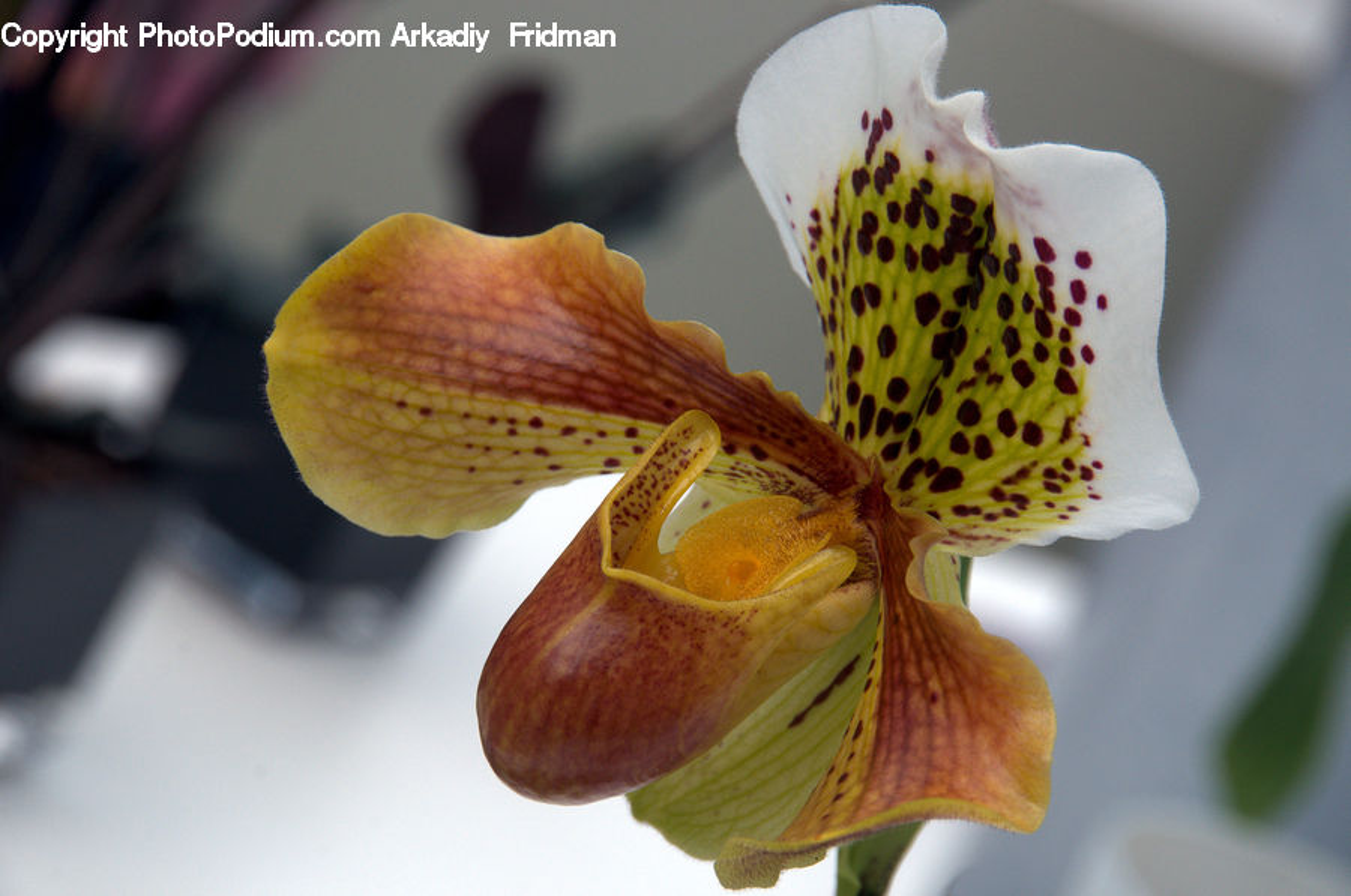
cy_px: 448
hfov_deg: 8.1
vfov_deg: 5.4
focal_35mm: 255
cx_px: 676
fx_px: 9554
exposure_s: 1/100
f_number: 10
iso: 200
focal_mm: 170
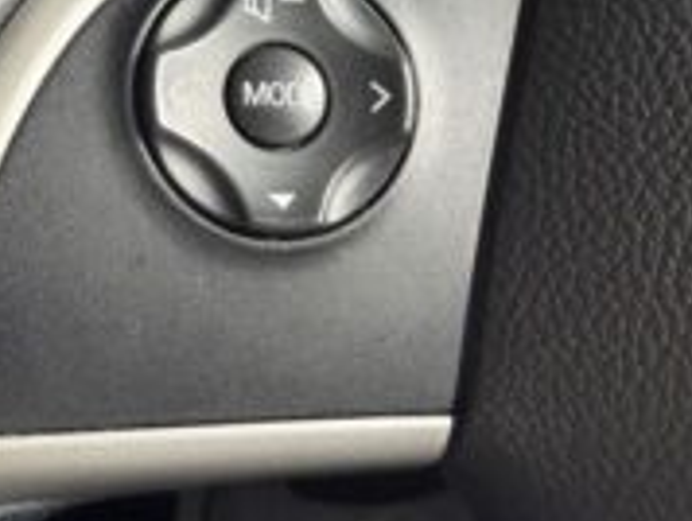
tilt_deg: -37.4
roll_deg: +0.5
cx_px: 288
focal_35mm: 51
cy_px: 161
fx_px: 1021
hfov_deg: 37.3
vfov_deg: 28.4
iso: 250
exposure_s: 1/100
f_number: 2.2
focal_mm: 2.22
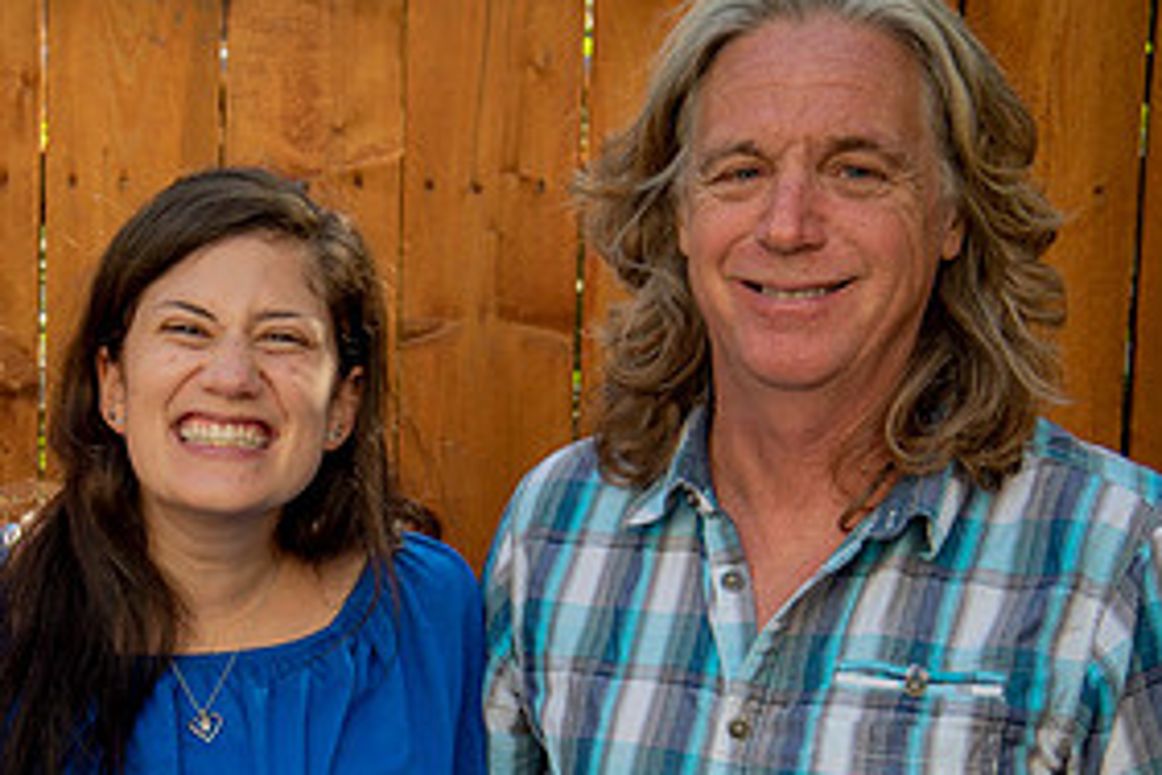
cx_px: 206
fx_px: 3324
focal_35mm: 103
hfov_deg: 19.6
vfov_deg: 13.2
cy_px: 695
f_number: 4
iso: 125
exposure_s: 1/320
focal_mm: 50
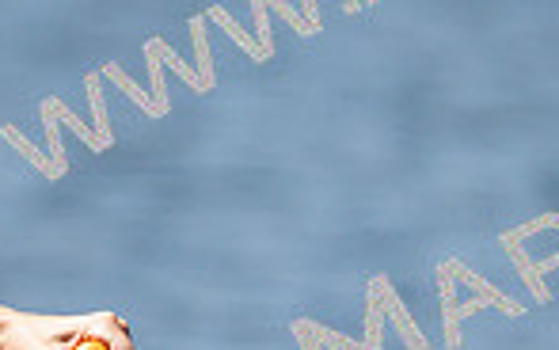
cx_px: -278
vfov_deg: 0.7
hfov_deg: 1.2
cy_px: 245
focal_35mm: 1769
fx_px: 26960
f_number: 6.3
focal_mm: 441
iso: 250
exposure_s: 1/2000
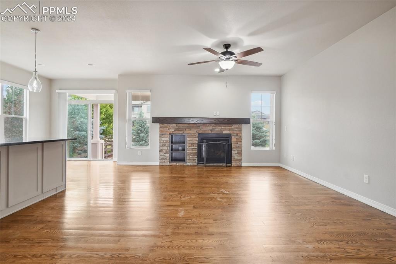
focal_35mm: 18
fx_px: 198
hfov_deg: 90.0
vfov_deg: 67.3
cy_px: 132
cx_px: 198
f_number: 8
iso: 400
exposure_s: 1/30
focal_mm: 12
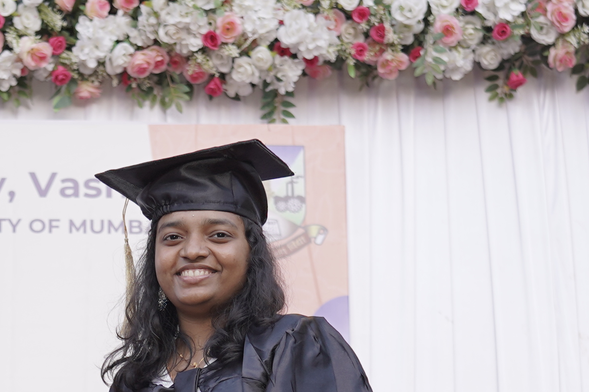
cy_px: 633
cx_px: 43
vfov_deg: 9.3
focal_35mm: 142
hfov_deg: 14.3
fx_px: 2323
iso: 100
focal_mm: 35
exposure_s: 1/160
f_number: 2.8
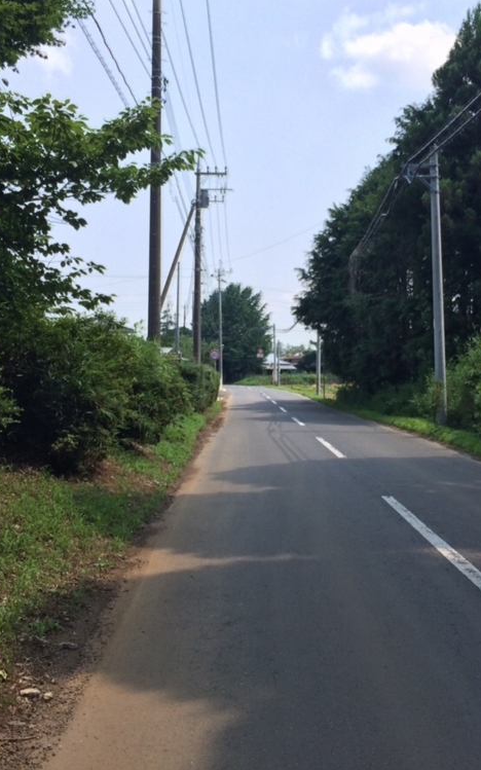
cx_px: 298
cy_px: 376
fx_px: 881
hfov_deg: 30.4
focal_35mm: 42
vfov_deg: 47.2
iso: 32
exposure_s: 1/1244
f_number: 2.2
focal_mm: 4.15
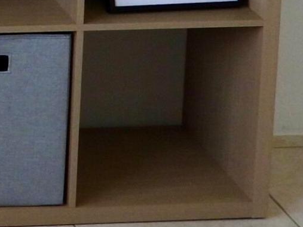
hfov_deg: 9.3
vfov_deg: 7.0
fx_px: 1741
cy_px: -318
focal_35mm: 199
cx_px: -292
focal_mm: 6.3
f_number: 3.2
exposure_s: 1/30
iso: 160
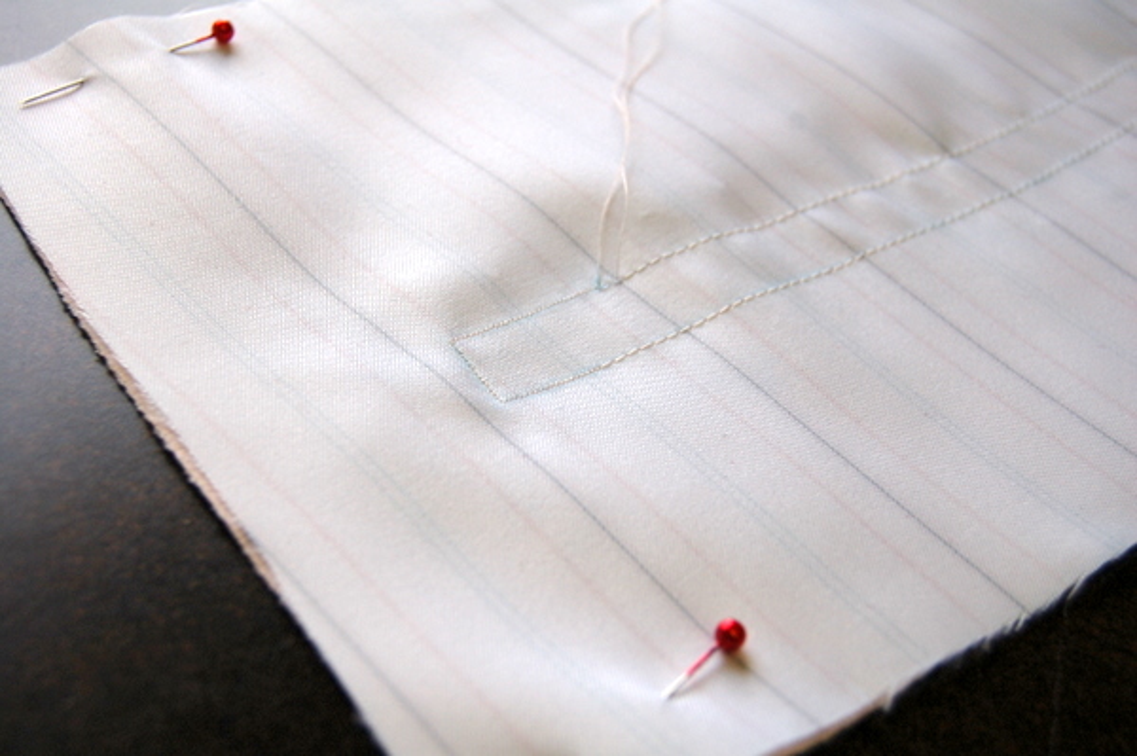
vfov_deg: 23.7
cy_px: 378
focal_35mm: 57
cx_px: 568
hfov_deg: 35.1
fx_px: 1799
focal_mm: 38
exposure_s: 1/160
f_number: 6.3
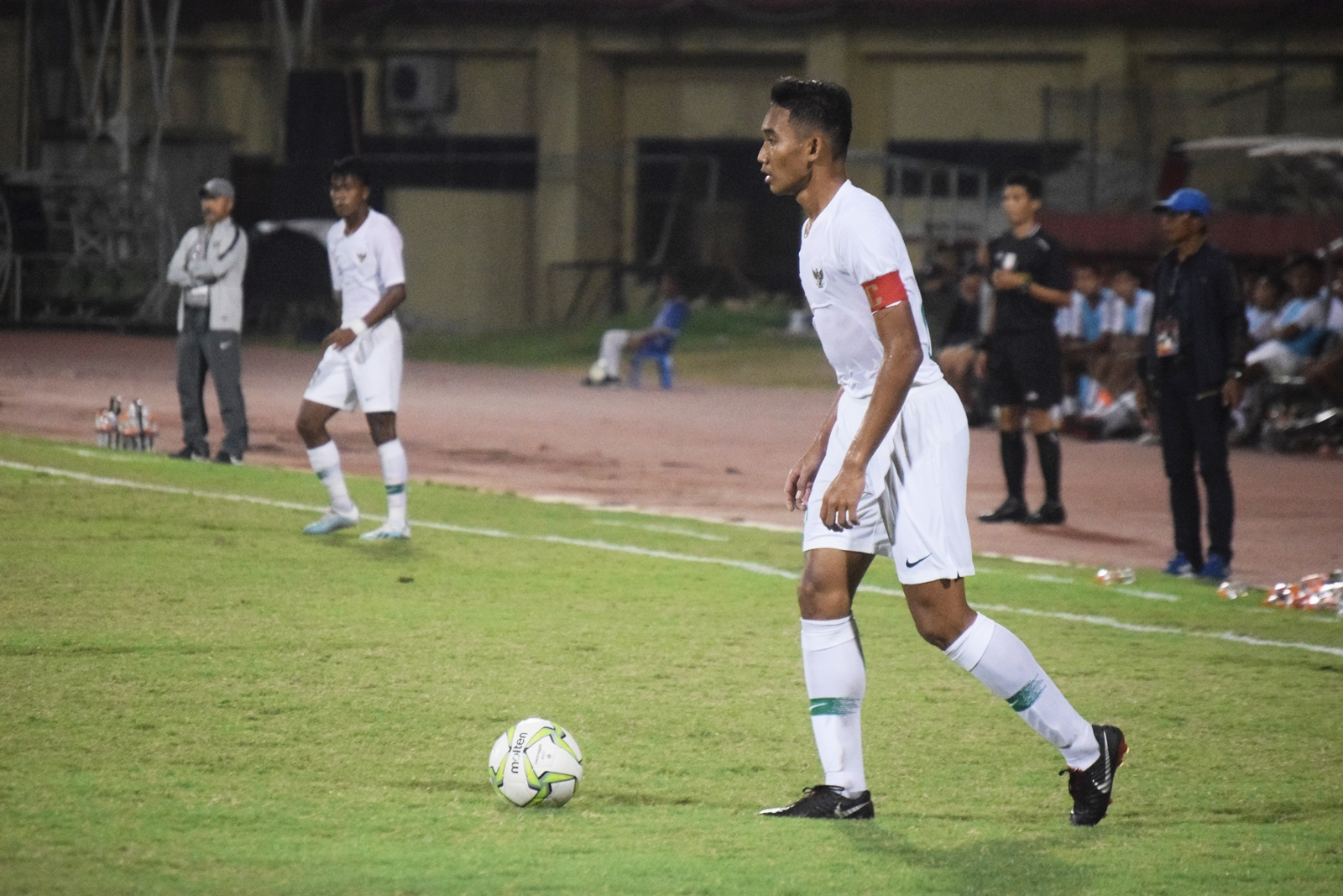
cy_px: 448
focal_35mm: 300
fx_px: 11192
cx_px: 672
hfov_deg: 6.9
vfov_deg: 4.6
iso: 6400
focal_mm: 200
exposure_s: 1/400
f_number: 5.6
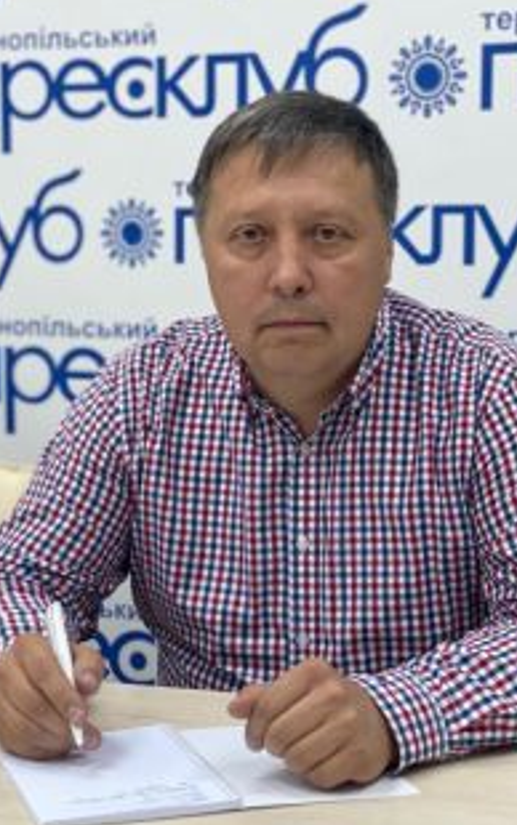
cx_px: 232
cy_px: 435
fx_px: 1802
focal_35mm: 80
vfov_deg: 25.8
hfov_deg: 16.3
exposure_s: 1/100
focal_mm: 6
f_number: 2
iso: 160
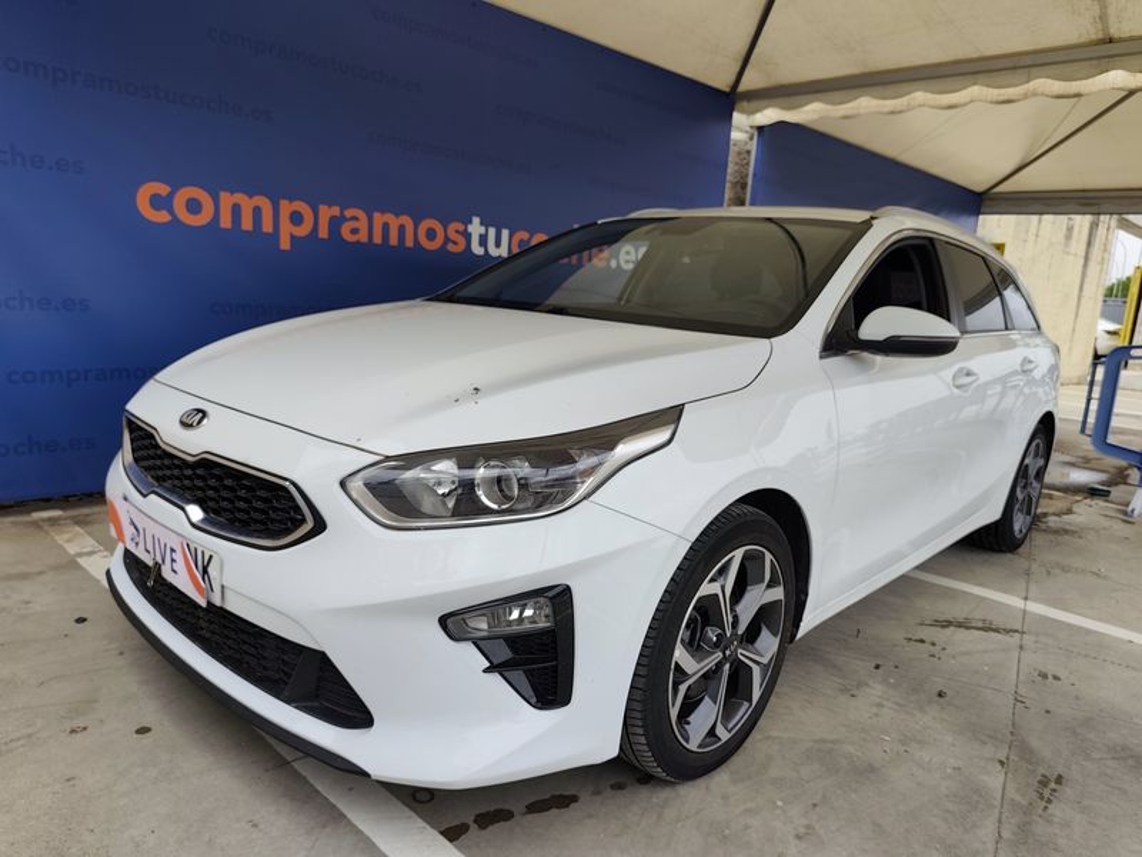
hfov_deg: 73.9
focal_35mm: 23
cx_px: 571
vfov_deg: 58.9
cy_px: 428
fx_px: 759
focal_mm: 6.19
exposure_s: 1/520
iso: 50
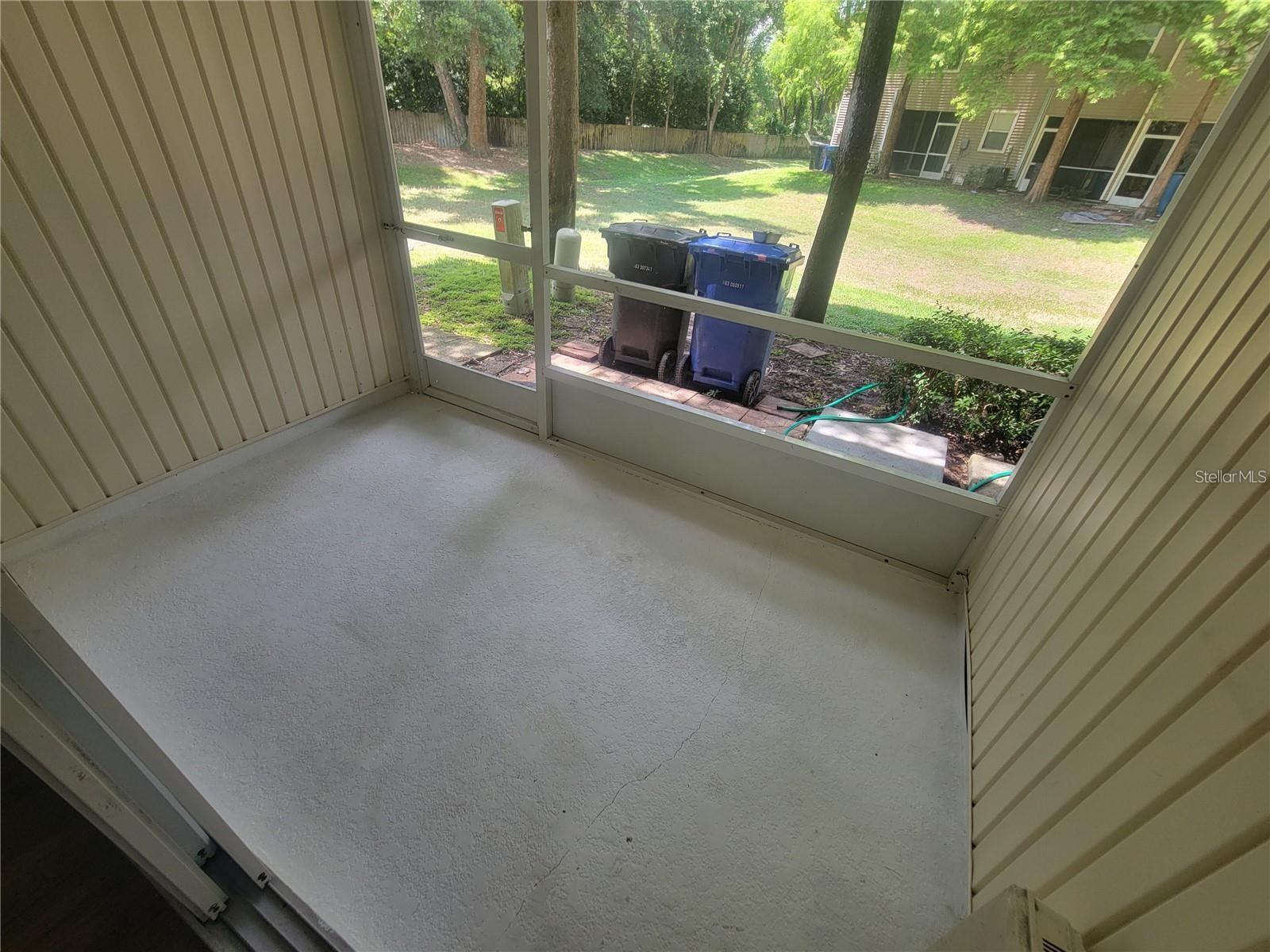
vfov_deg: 89.9
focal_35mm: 13
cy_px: 476
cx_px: 635
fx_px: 477
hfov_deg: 106.2
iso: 64
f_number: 2.2
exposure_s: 1/60
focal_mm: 2.2
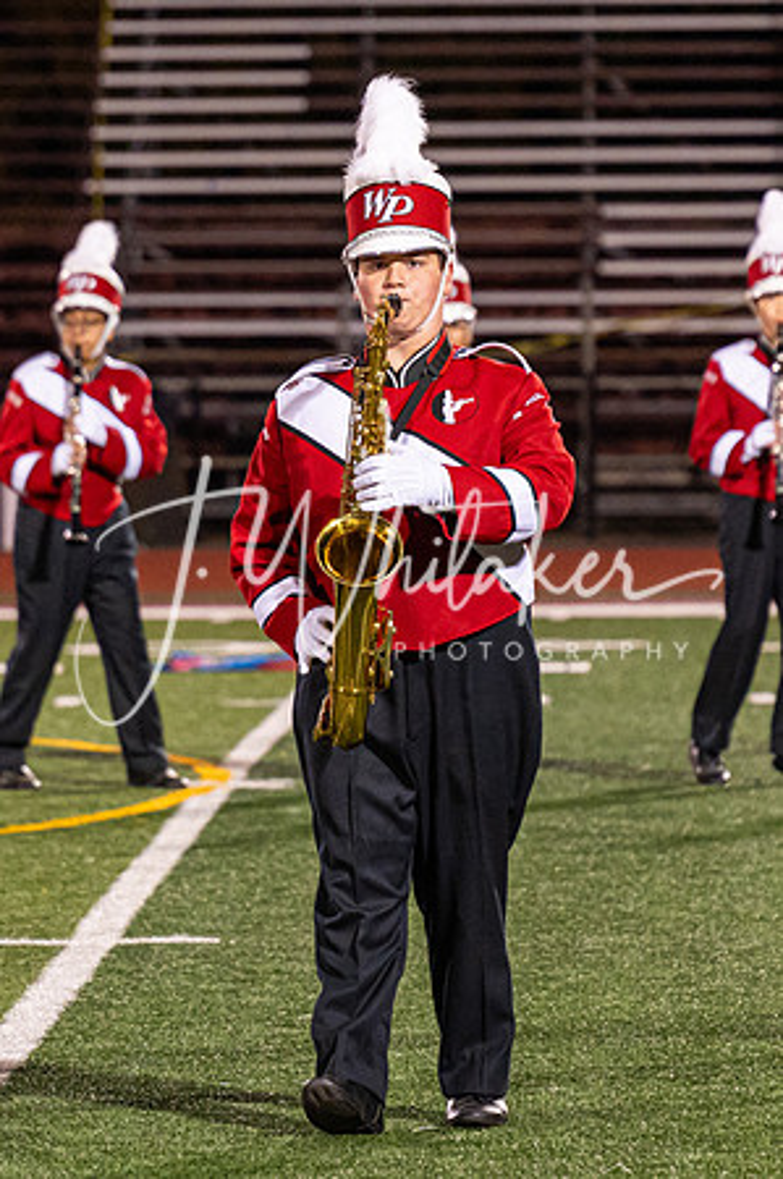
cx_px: 433
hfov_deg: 4.2
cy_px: 784
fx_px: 10602
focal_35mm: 324
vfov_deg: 6.4
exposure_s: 1/200
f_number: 4
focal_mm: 150
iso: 3200
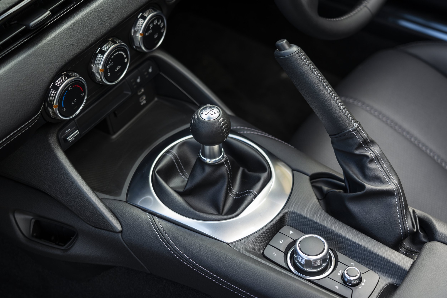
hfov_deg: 35.6
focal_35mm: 56
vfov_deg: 24.2
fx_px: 695
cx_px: 224
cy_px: 149
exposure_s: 1/30
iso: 50
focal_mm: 56
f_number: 4
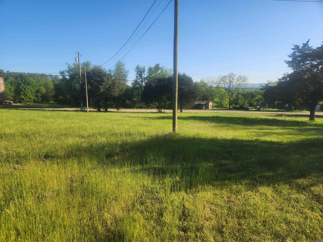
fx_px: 215
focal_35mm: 23
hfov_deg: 73.9
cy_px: 121
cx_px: 162
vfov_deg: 58.9
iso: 20
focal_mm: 5.4
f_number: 1.8
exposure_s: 1/1078
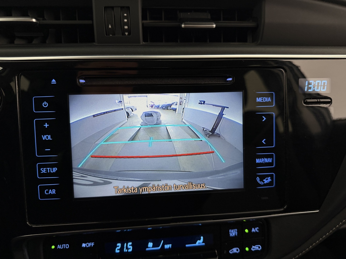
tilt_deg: -16.5
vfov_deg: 56.8
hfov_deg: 71.6
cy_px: 130
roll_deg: -0.1
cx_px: 173
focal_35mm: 24
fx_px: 240
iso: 200
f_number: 1.78
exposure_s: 1/50
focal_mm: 6.76
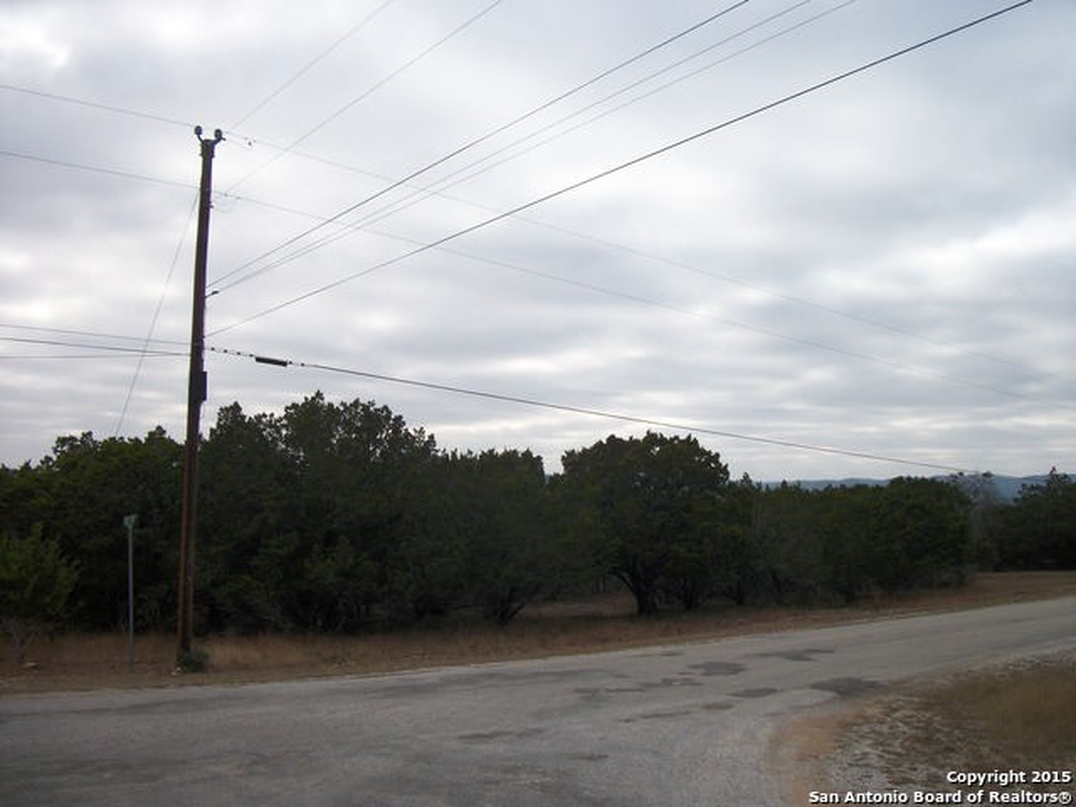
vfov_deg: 44.2
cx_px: 538
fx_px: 995
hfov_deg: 56.8
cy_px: 404
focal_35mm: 32
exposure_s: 1/80
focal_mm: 5.7
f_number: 8.8
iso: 80
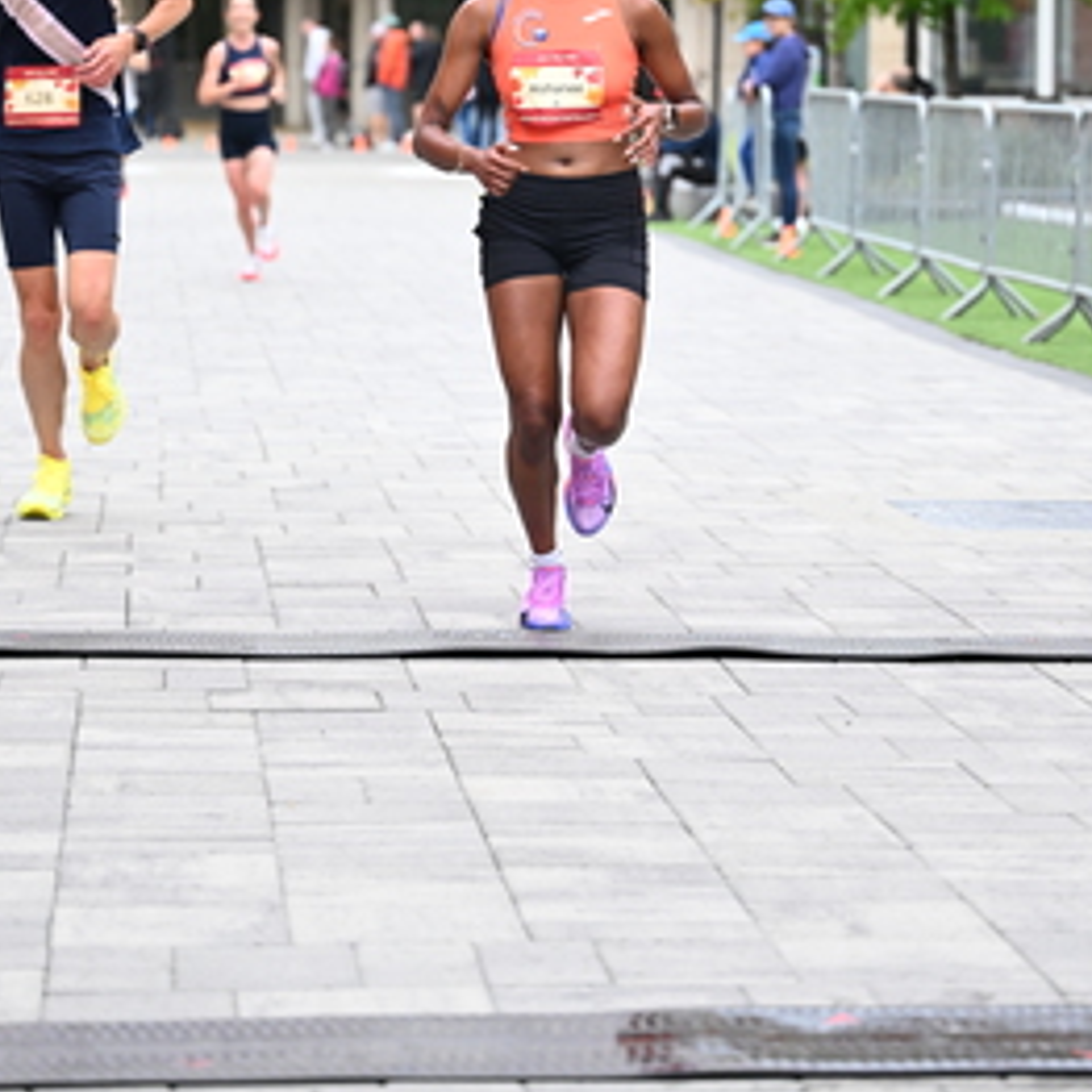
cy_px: 267
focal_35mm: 139
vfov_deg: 12.5
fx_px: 4961
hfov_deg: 12.6
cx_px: 602
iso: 1600
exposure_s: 1/1250
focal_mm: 78
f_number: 2.8
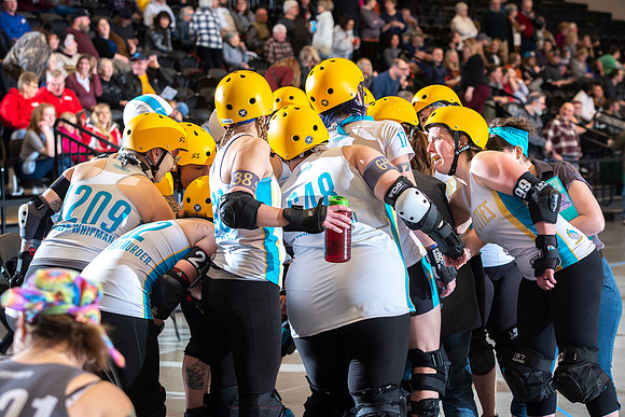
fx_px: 1493
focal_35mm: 86
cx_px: 312
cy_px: 208
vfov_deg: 15.9
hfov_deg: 23.6
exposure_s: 1/160
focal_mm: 86
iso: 500
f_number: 5
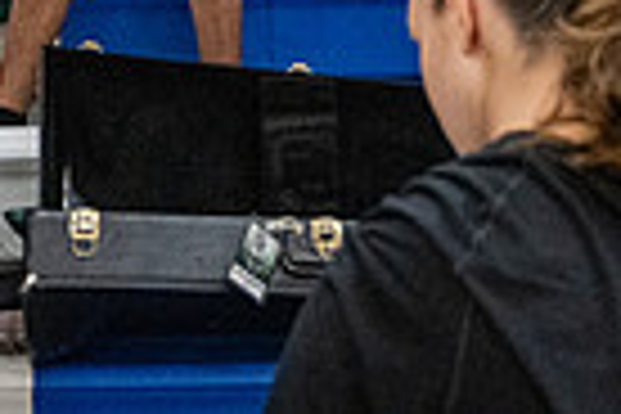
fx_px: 1915
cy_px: -452
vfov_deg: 11.1
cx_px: 32
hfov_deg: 18.1
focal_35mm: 111
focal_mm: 26.5
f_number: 4
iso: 8000
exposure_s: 1/800
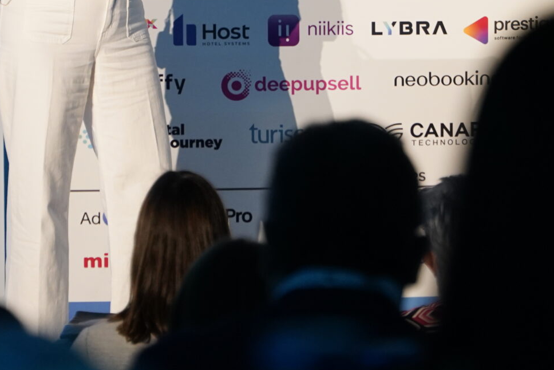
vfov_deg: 3.8
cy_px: -50
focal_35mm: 357
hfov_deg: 5.8
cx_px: 177
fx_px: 5495
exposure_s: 1/160
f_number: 4
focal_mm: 135
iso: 2000
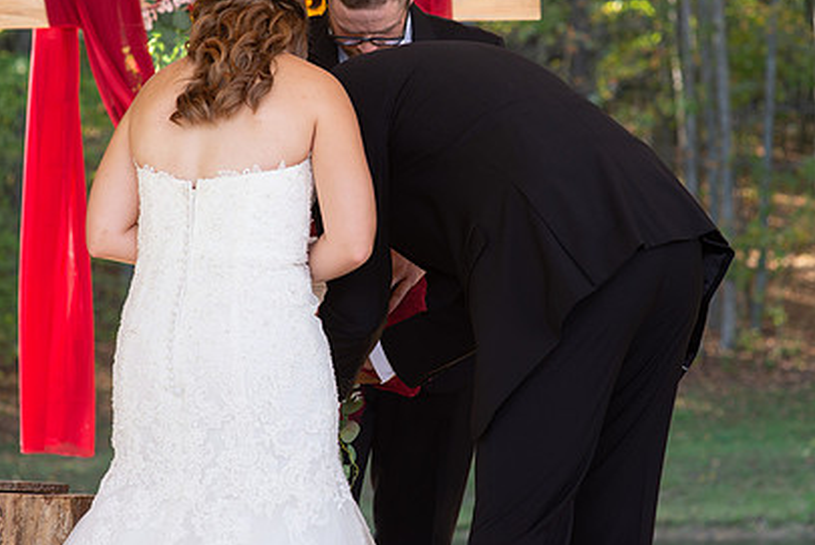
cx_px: 368
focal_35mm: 129
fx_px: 2924
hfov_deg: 15.9
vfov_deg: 10.7
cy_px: 198
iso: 400
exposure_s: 1/320
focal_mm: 85
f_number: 5
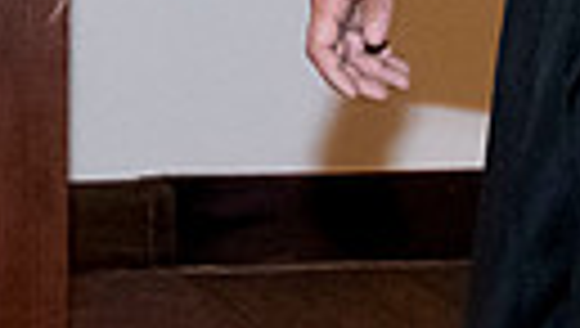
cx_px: 346
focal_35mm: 281
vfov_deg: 4.3
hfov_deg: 7.7
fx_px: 4328
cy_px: -370
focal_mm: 35
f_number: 7.1
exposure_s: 1/200
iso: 6400
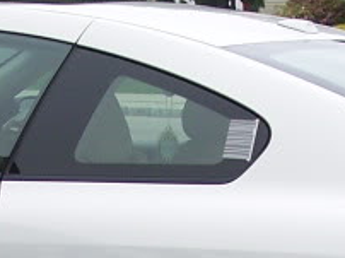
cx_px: 65
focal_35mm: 198
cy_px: 304
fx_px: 1971
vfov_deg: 7.4
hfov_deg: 10.0
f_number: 3.4
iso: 100
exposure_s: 1/350
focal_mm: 8
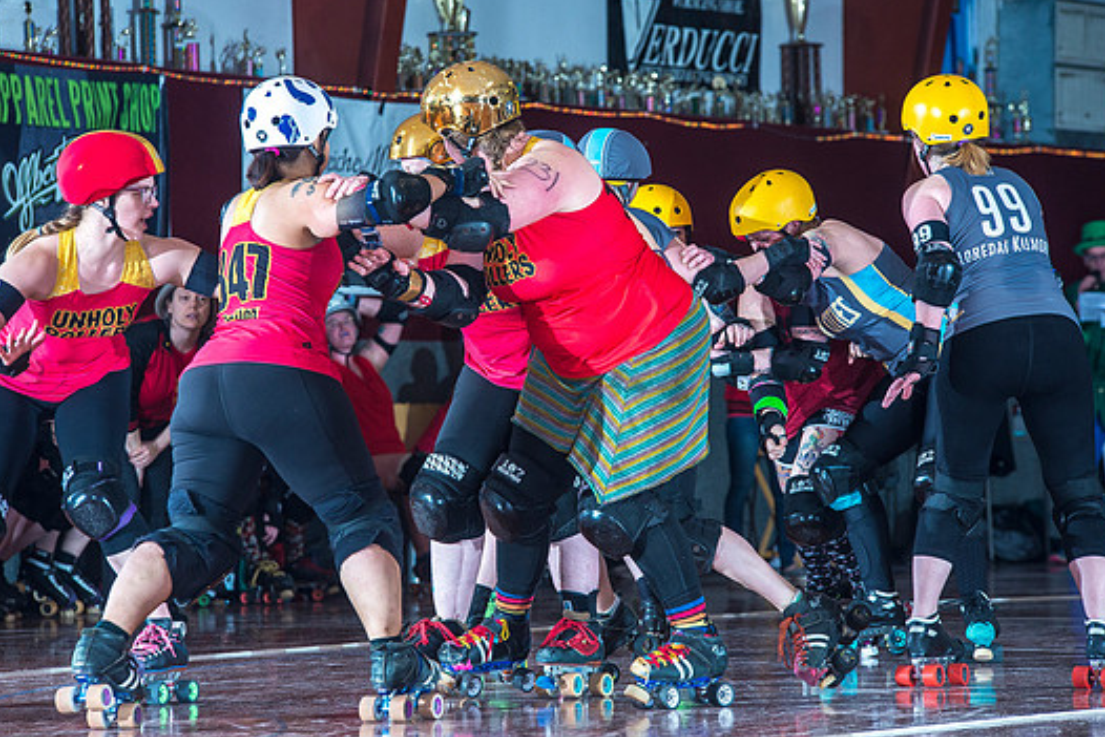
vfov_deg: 6.7
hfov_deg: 10.1
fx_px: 6263
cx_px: 534
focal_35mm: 204
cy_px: 379
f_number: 6.3
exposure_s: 1/160
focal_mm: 185
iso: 800
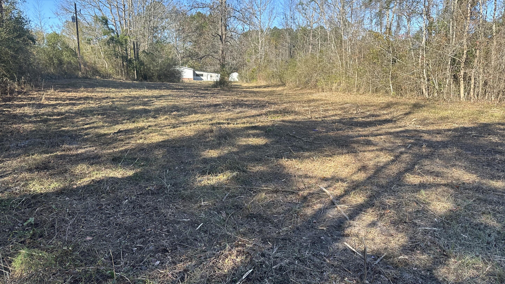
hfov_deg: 69.9
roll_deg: -1.3
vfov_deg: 42.8
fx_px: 362
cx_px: 248
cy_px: 160
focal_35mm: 27
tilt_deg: -12.2
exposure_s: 1/952
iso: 80
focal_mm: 6.86
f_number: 1.78
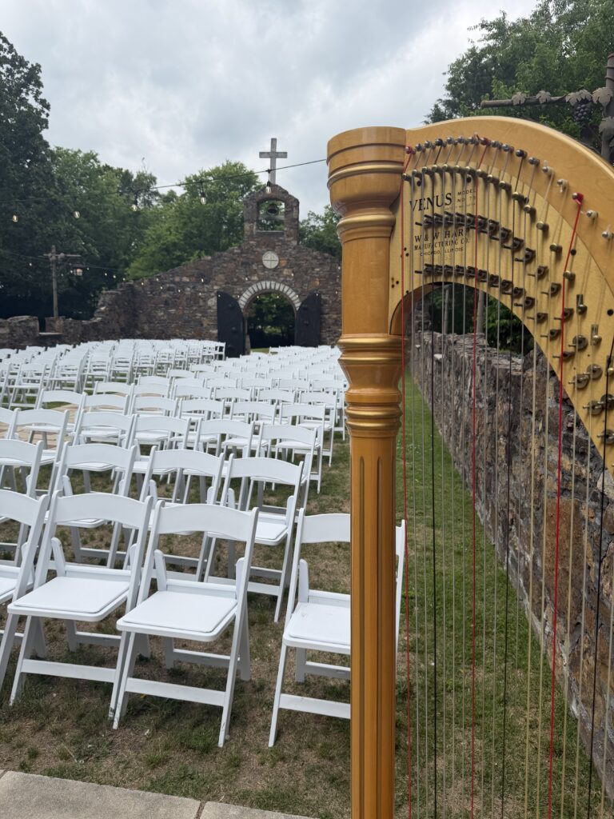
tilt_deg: -9.1
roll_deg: -2.0
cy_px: 410
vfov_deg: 71.6
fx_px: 568
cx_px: 307
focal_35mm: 24
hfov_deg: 56.8
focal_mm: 6.76
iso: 80
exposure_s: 1/4167
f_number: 1.78
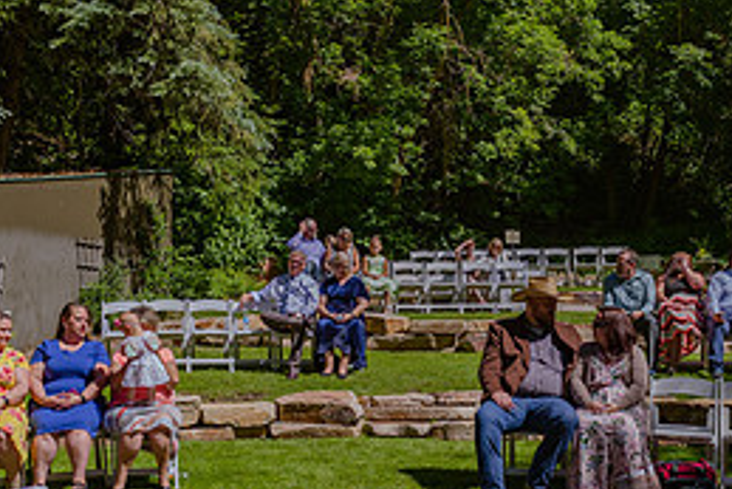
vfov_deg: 23.3
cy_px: 337
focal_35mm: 58
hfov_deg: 34.4
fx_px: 1180
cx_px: 319
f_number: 5.6
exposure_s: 1/800
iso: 200
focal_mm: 24
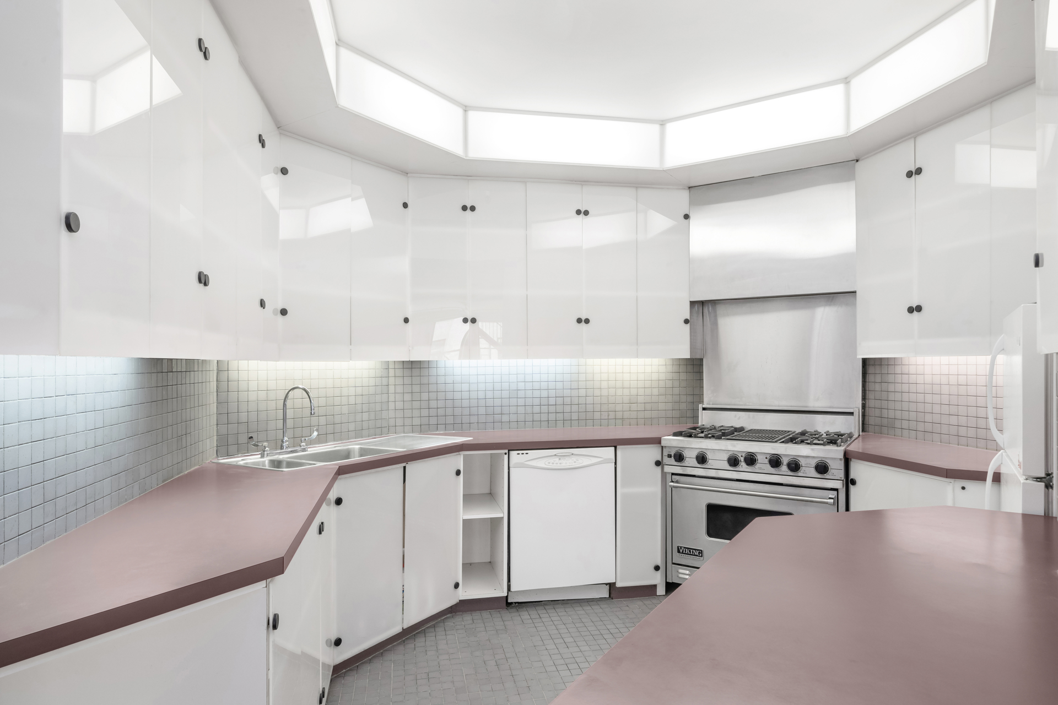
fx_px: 588
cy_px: 352
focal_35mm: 20
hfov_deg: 84.0
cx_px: 529
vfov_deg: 61.9
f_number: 13
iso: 800
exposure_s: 1/1.67
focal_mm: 20
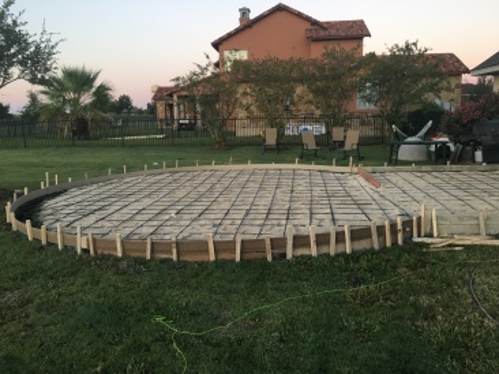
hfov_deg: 61.7
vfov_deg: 48.2
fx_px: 418
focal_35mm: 29
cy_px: 187
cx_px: 250
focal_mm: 4.15
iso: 32
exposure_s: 1/30
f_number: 2.2
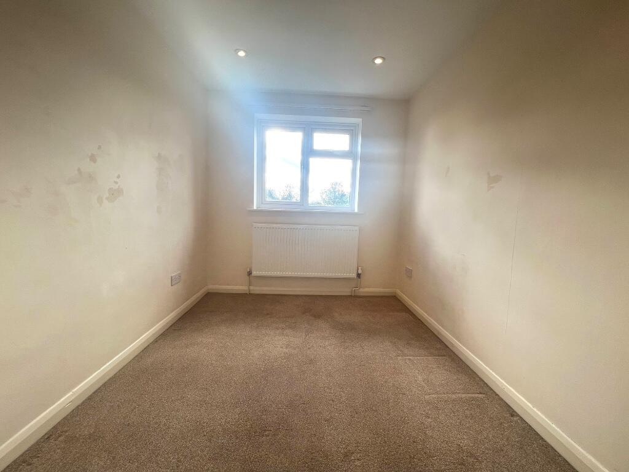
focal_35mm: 13
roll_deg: -2.0
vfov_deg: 89.9
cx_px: 314
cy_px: 236
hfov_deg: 106.2
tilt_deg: -6.2
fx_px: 236
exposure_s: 1/176
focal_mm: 1.57
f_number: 1.8
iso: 32
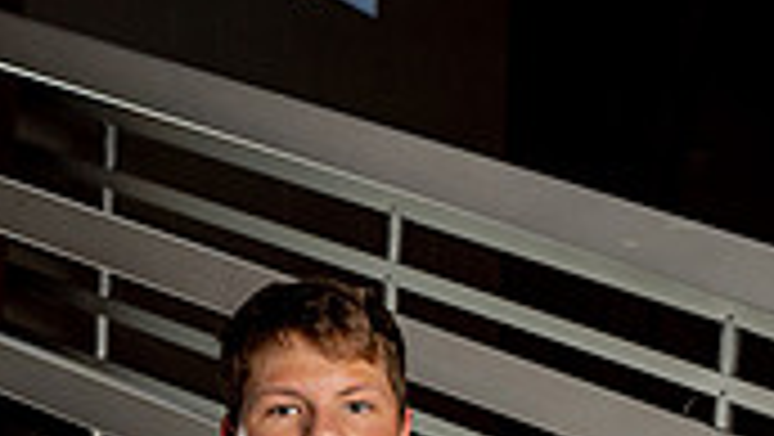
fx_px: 1971
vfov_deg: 11.0
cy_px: 993
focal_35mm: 96
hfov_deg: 22.1
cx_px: 274
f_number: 7.1
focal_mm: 35
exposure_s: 1/200
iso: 200
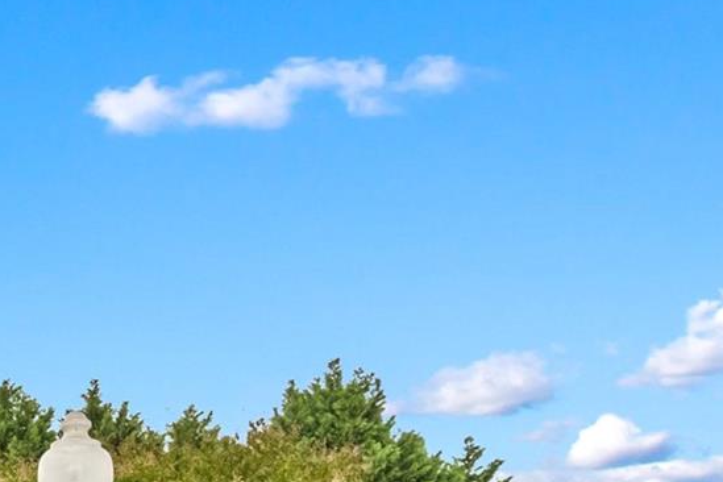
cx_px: -446
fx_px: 1647
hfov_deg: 20.2
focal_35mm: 82
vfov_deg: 15.1
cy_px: 771
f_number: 2.8
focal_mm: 8.38
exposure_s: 1/500
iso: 100
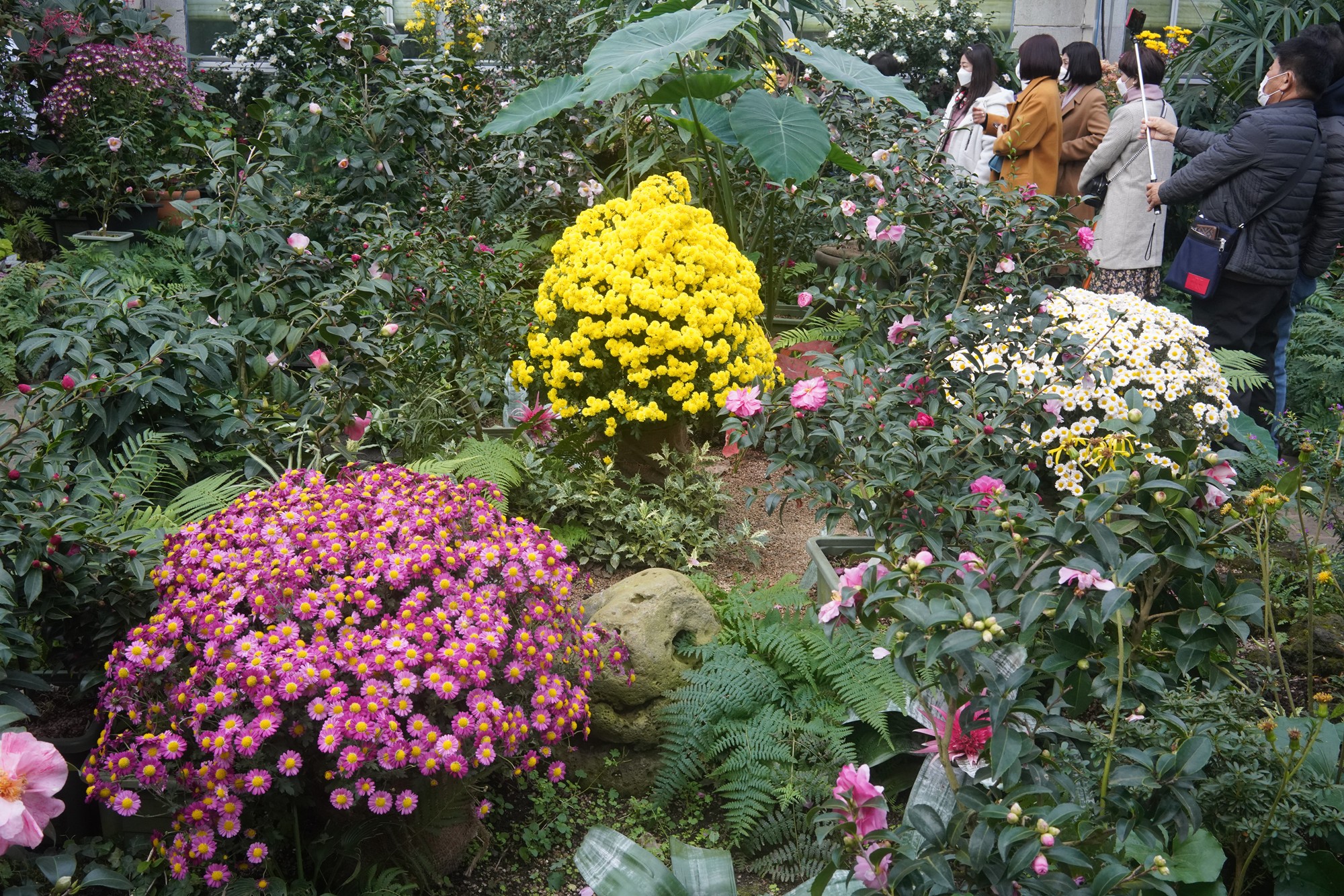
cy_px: 448
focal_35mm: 35
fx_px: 1307
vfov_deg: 37.9
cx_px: 672
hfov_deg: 54.4
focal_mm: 35
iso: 1600
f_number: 13
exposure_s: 1/100
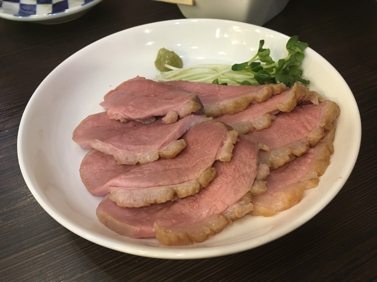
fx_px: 316
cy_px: 141
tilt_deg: -48.1
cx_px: 188
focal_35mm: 29
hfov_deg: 61.7
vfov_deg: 48.2
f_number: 2.2
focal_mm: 4.15
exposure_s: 1/30
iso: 125
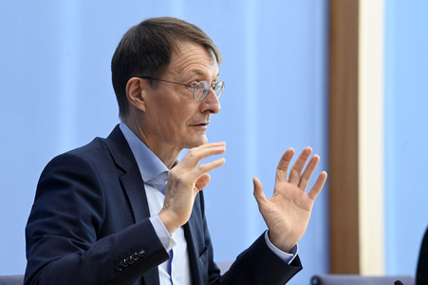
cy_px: 142
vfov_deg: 7.4
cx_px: 214
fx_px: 2198
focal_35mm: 185
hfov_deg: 11.1
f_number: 7.1
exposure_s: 1/500
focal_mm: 185
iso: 5000
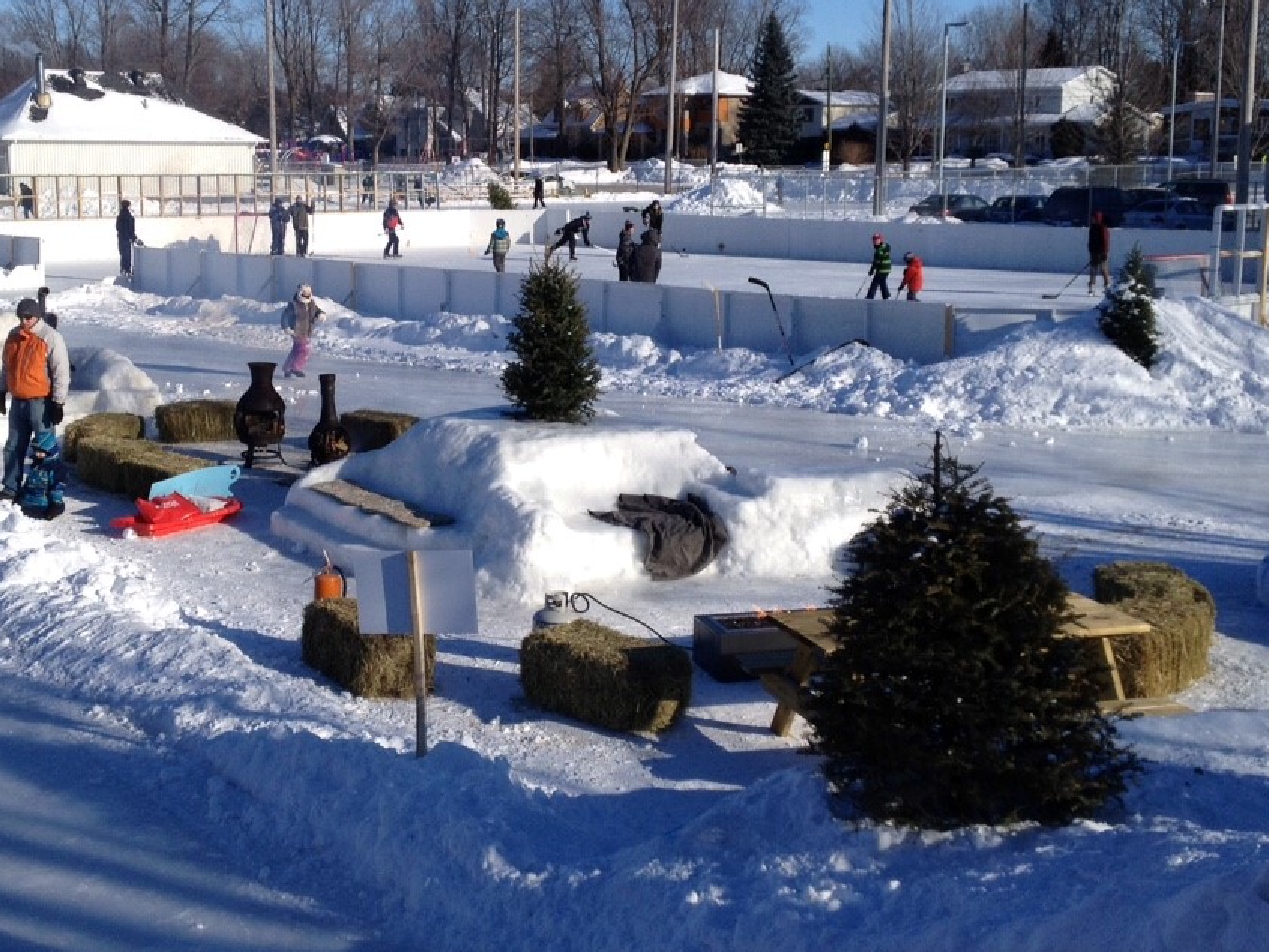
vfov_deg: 27.5
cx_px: 542
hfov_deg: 36.1
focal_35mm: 53
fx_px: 1943
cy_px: 383
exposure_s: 1/2762
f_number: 2.4
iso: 50
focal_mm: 4.28
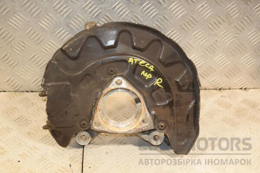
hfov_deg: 37.9
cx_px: 130
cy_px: 86
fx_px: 379
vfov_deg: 25.8
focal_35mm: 52
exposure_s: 1/160
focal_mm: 35
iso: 800
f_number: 5
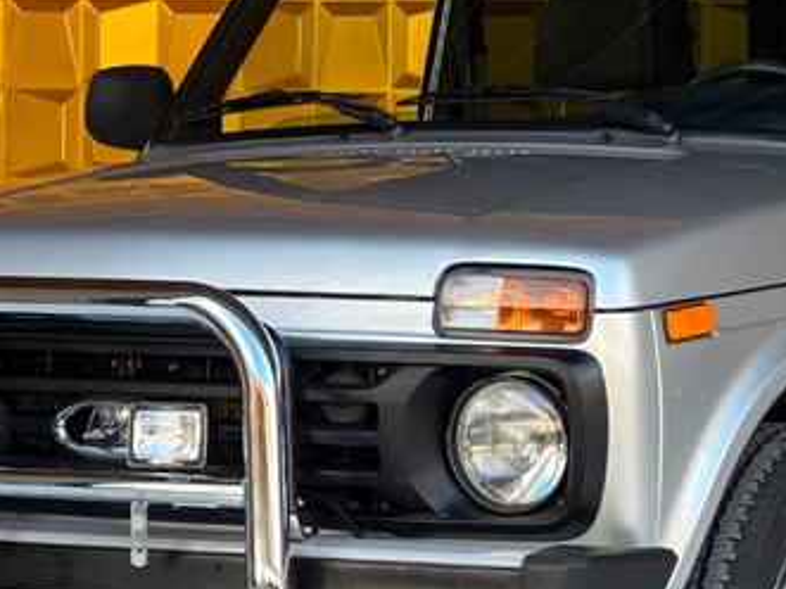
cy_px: 283
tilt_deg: -0.5
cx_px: 568
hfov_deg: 10.6
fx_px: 4222
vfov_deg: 8.0
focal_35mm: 186
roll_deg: -1.0
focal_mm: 9
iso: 100
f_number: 2.8
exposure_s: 1/121
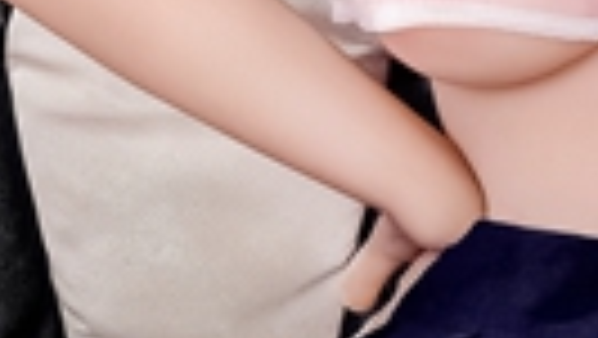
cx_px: 416
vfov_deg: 2.5
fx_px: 7695
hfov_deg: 4.4
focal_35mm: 485
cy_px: 171
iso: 100
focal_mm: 60
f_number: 9
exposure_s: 1/125
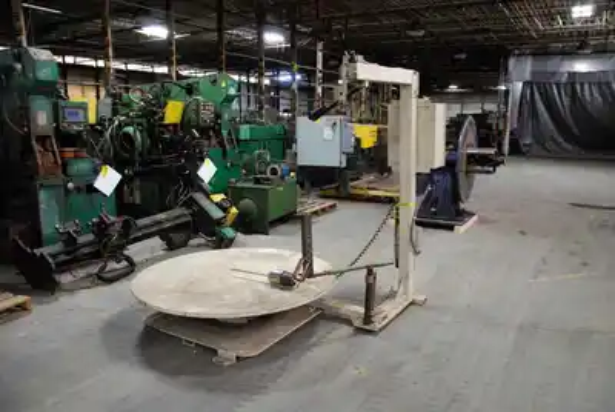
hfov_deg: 67.3
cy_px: 206
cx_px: 308
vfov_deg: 48.1
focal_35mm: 27
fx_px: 462
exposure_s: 1/20
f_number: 3.5
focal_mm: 18
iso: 1600
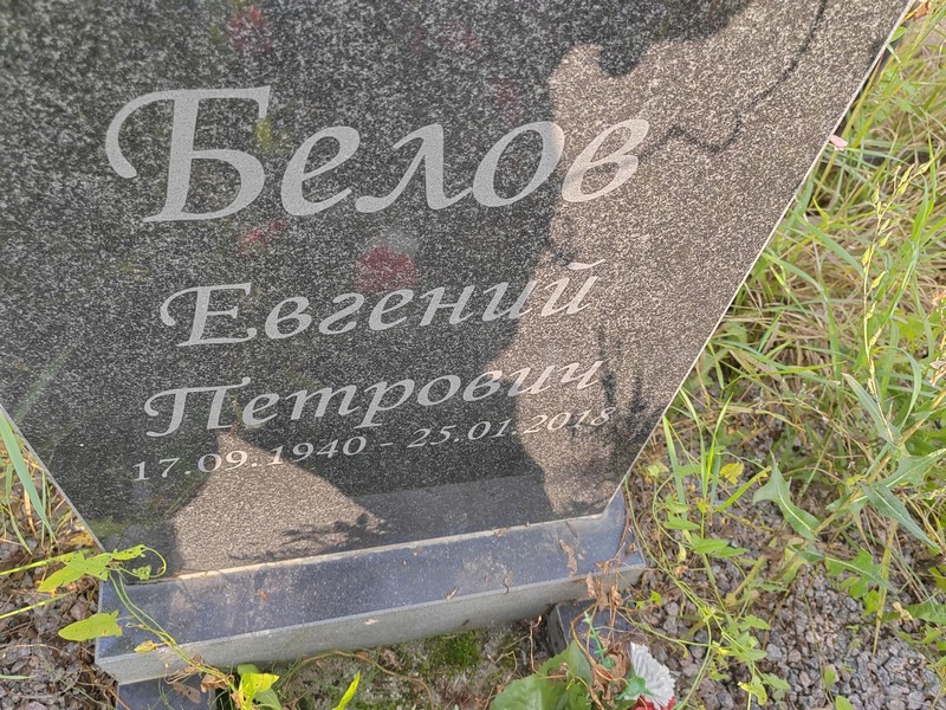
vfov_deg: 51.4
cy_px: 355
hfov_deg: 65.3
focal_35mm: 27
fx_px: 738
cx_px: 473
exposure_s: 1/130
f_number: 1.9
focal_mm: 5.52
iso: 100
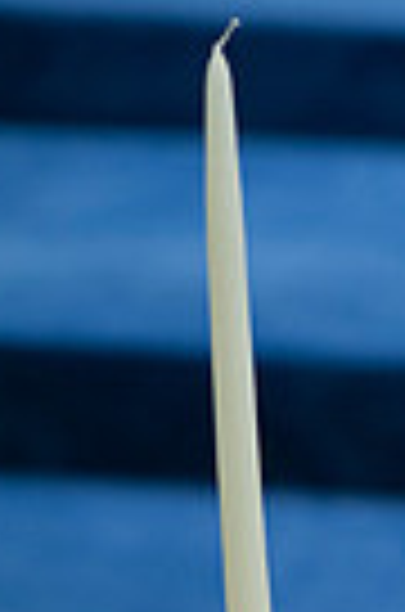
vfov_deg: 7.2
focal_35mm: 282
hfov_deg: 4.8
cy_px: 896
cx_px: 605
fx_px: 4783
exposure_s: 1/125
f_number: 2.8
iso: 2000
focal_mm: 85
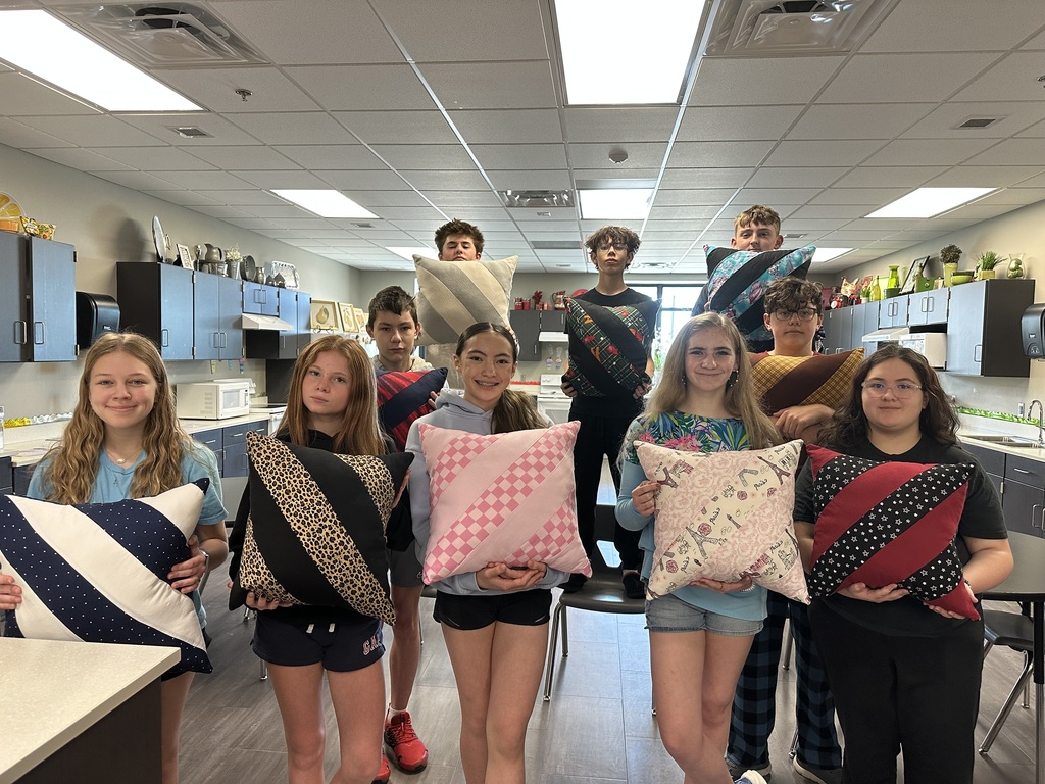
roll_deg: -0.8
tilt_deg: -2.7
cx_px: 522
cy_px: 392
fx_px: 725
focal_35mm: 24
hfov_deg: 71.6
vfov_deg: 56.8
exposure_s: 1/120
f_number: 1.78
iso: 250
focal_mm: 6.86
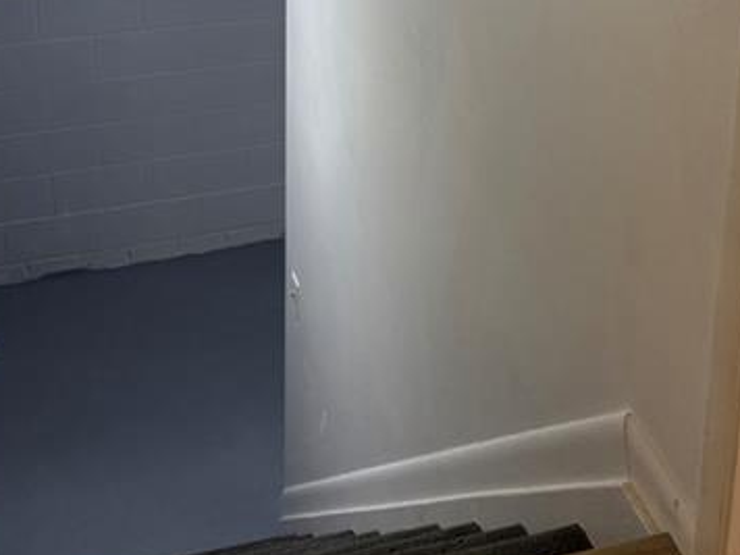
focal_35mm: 69
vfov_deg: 20.4
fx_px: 1475
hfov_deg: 27.7
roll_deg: -2.7
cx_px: 570
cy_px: -50
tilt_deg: -19.3
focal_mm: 6.76
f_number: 1.78
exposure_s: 1/131
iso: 125
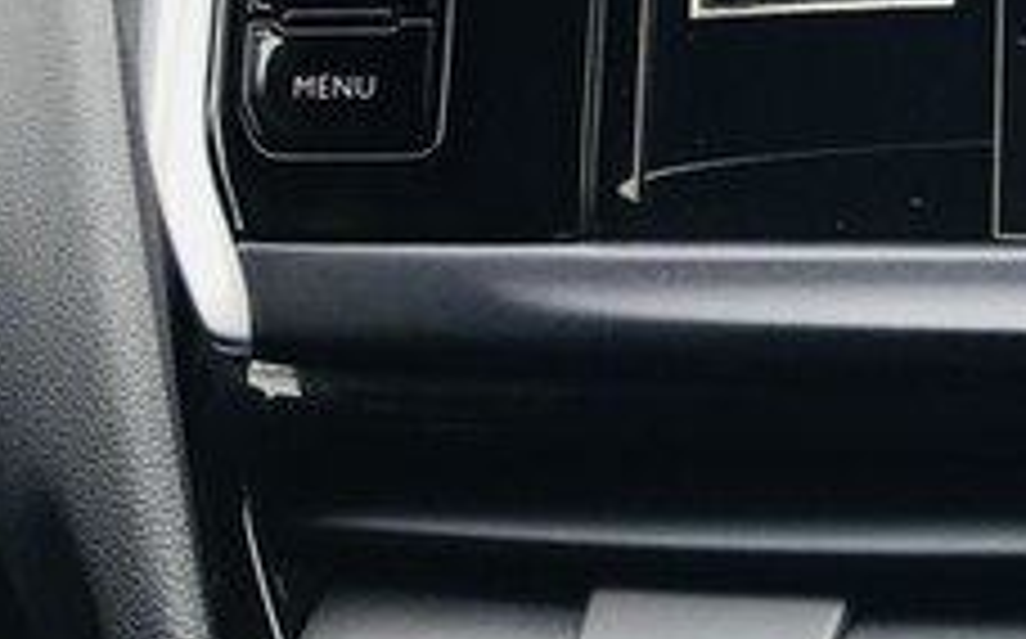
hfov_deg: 22.8
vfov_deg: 14.5
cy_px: -200
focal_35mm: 86
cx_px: 1098
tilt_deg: -14.3
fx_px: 2402
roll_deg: +3.0
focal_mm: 3.99
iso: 20
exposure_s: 1/225
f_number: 1.8
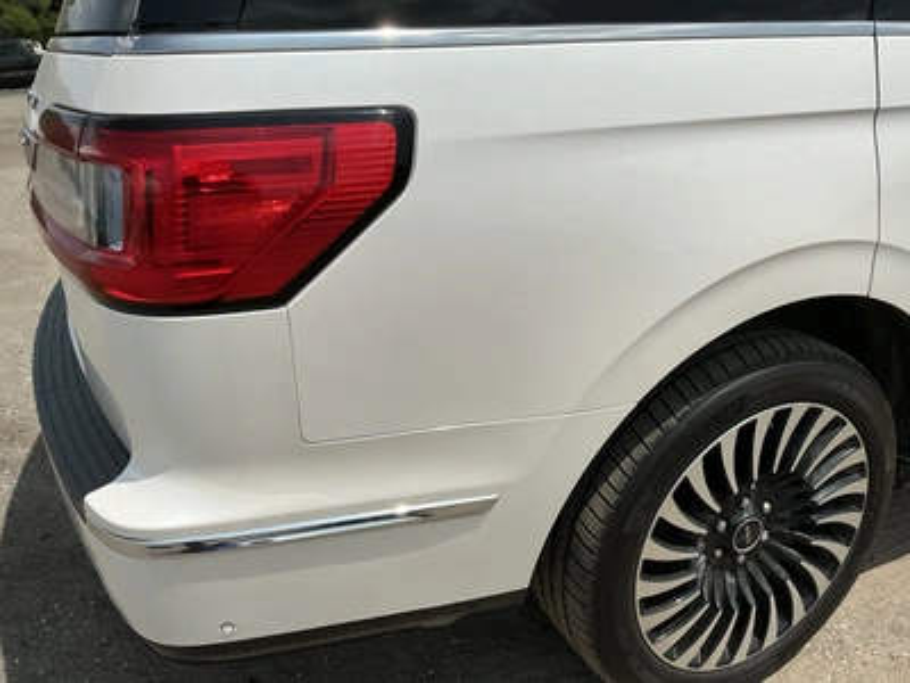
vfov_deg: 49.7
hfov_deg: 63.4
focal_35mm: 28
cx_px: 455
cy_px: 342
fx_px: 736
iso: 25
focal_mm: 3
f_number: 1.8
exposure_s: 1/4405
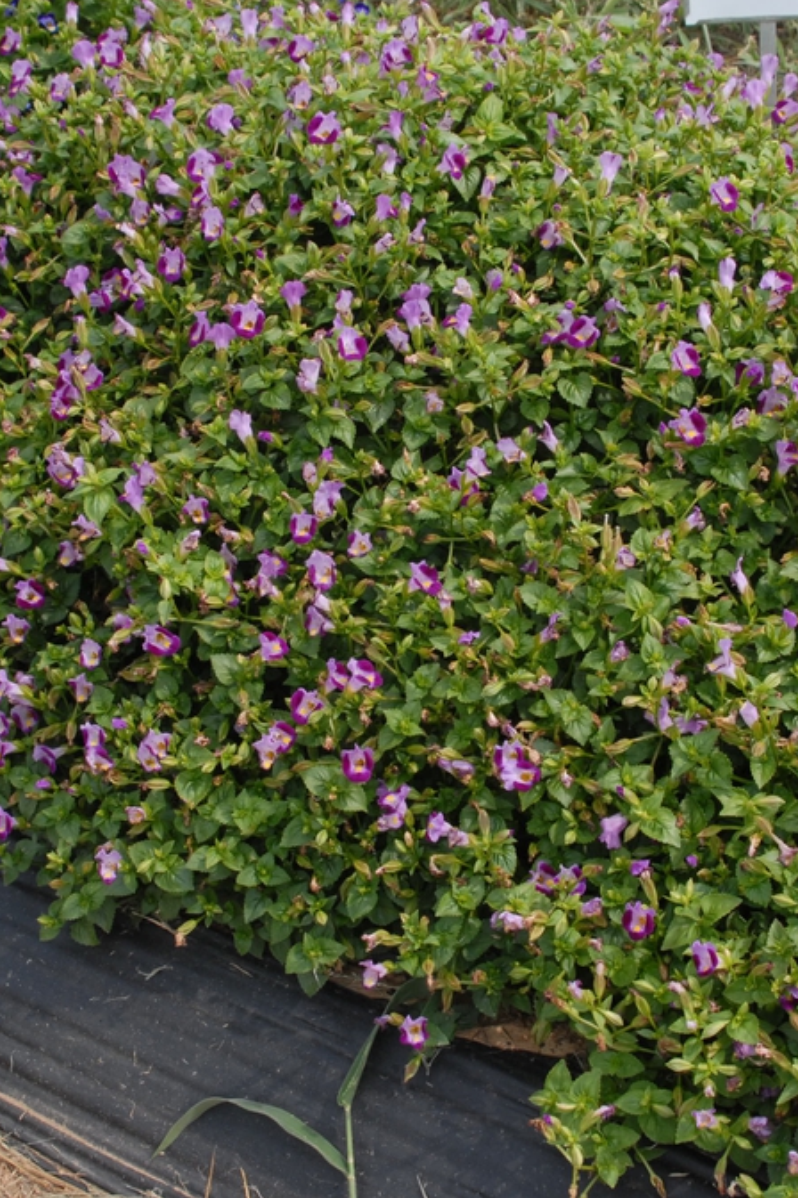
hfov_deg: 21.2
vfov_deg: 31.4
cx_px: 419
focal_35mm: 64
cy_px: 590
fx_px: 2130
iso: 400
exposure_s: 1/320
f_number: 9
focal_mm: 28
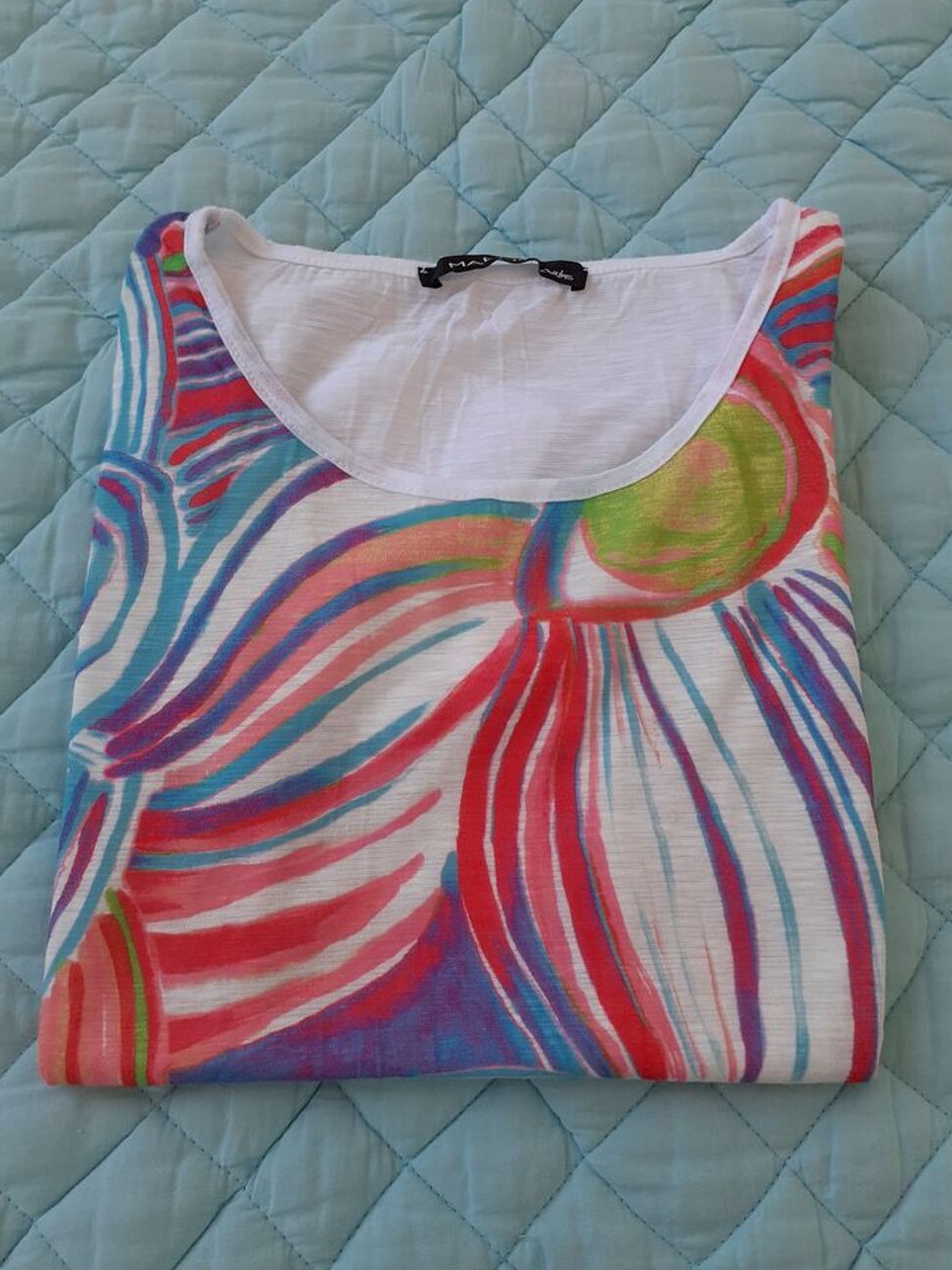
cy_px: 649
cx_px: 476
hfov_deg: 49.7
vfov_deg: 63.4
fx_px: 1027
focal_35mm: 28
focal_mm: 3.6
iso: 50
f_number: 1.9
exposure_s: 1/100
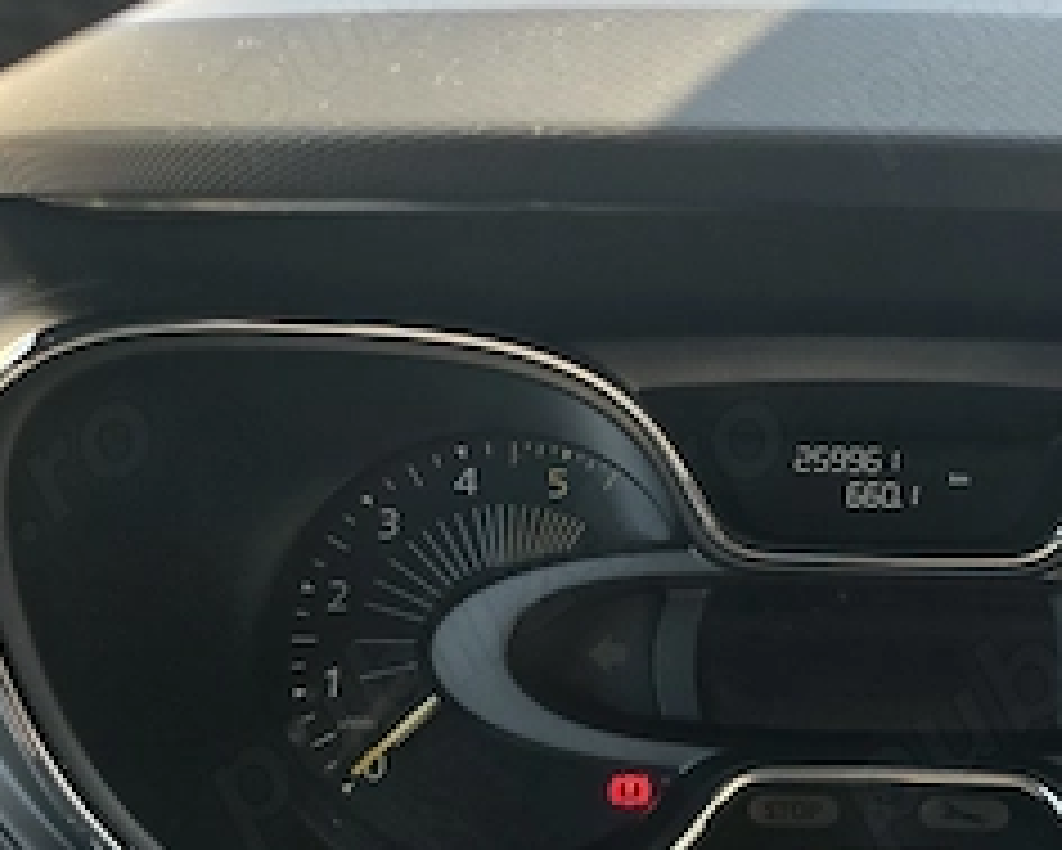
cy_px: 661
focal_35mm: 57
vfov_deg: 26.3
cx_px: 810
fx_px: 1792
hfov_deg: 32.3
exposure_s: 1/180
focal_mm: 6.3
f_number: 1.7
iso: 32
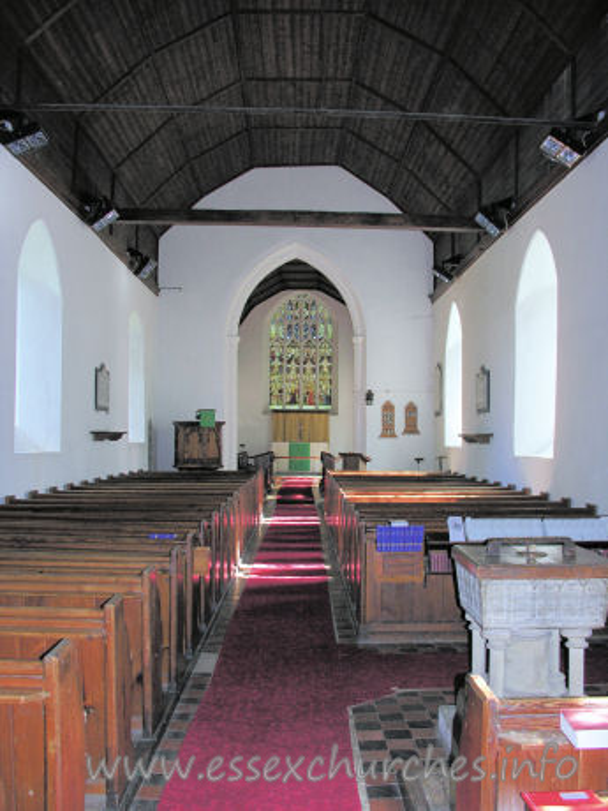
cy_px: 406
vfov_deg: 52.6
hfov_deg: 40.7
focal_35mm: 35
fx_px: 820
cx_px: 304
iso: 108
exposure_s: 1/60.1
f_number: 2.8
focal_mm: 8.9
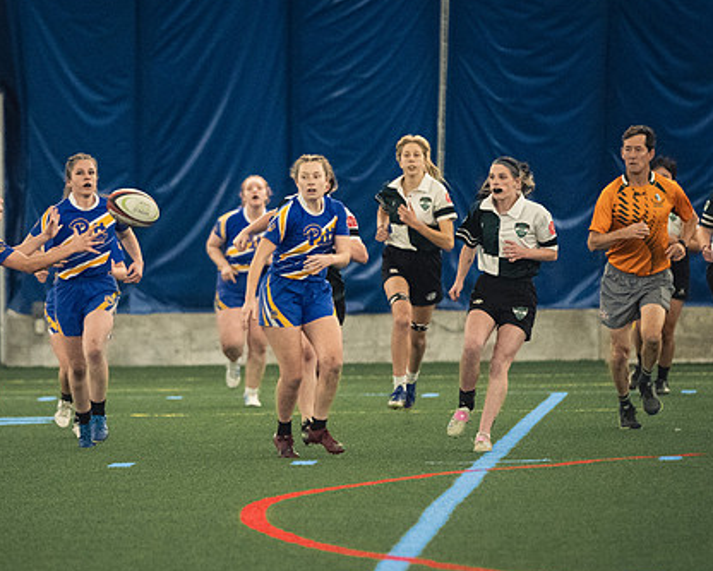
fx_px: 8274
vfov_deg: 4.0
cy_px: 305
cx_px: 271
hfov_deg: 4.9
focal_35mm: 392
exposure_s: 1/500
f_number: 2.8
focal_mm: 200
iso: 10000
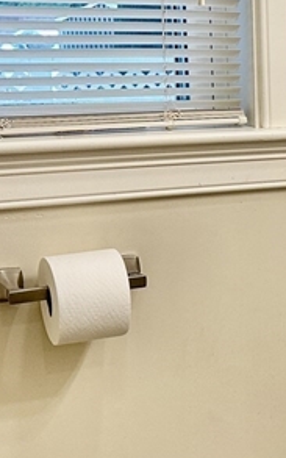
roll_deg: -2.3
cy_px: 241
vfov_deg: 23.3
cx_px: 569
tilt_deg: -12.1
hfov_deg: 12.8
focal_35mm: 89
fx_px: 1110
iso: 125
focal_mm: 6.86
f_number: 1.78
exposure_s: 1/120
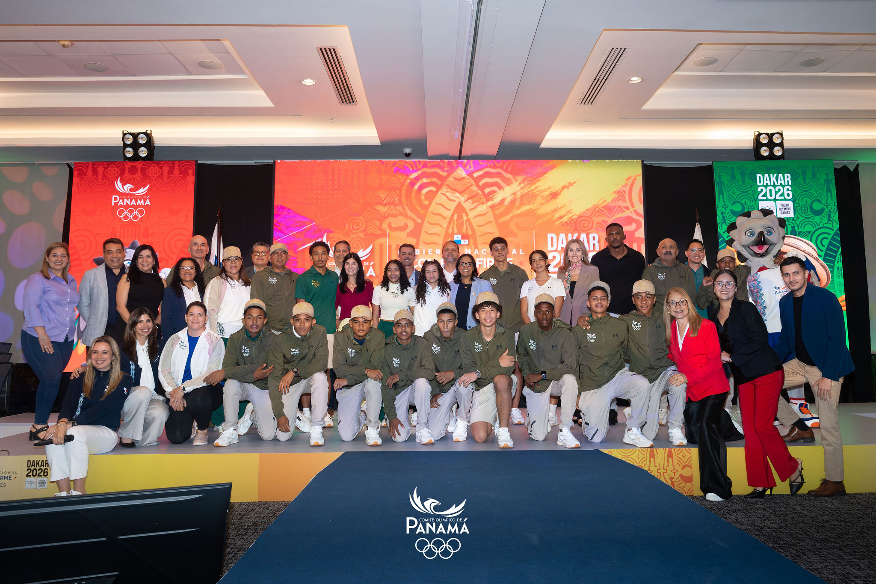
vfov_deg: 46.3
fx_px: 680
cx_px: 456
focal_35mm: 28
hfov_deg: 65.6
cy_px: 250
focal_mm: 24
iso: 1600
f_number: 6.3
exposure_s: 1/250
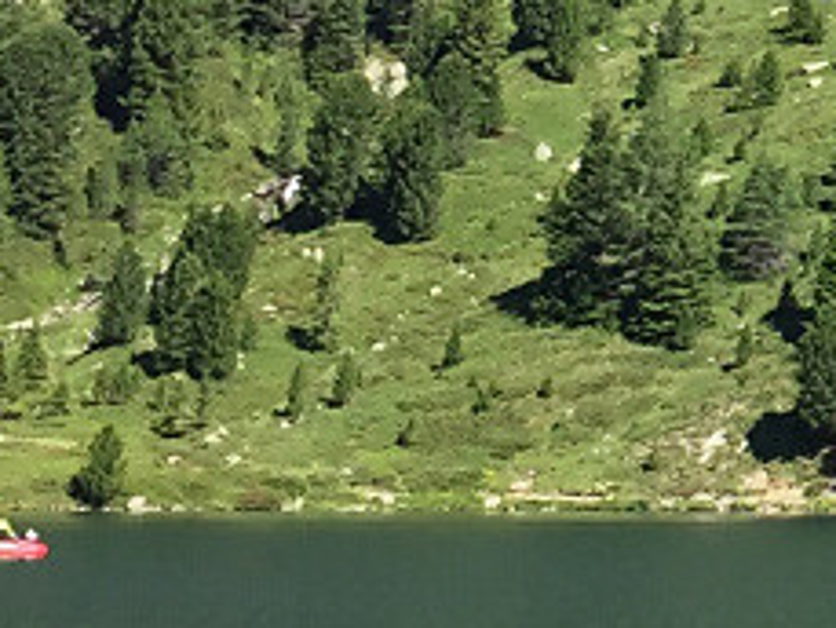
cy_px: -157
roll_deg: +0.0
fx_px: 4035
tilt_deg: +8.5
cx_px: 1887
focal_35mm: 167
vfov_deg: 8.8
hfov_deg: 10.5
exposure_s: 1/860
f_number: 2.2
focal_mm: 4.15
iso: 32
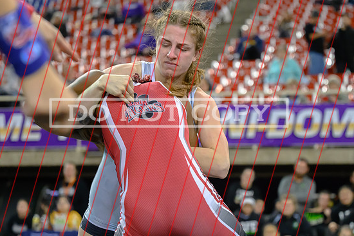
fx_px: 1013
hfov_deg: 19.8
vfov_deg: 13.3
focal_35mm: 103
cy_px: 160
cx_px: 232
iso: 7200
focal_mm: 73
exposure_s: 1/800
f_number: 2.8
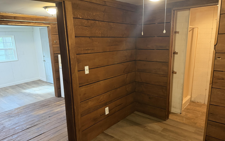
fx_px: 159
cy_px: 76
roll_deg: +2.3
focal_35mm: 26
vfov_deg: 47.6
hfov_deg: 70.4
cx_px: 111
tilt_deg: -13.0
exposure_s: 1/40
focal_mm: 6.76
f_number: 1.78
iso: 640
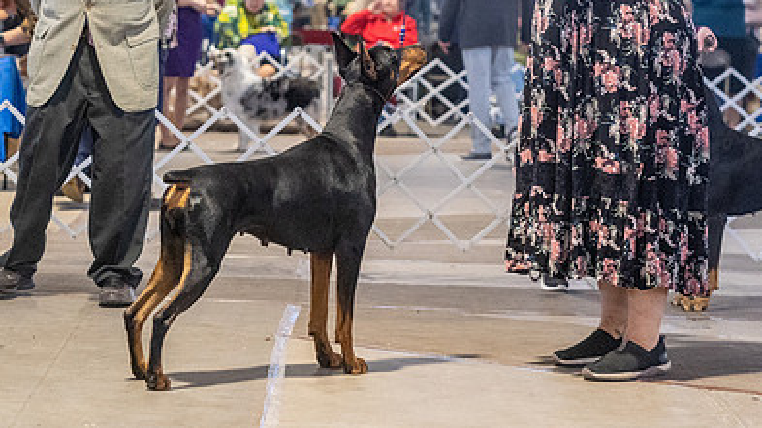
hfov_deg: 14.9
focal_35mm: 144
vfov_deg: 8.4
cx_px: 298
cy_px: -6
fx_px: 2909
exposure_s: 1/400
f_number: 3.5
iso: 6400
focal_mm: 80
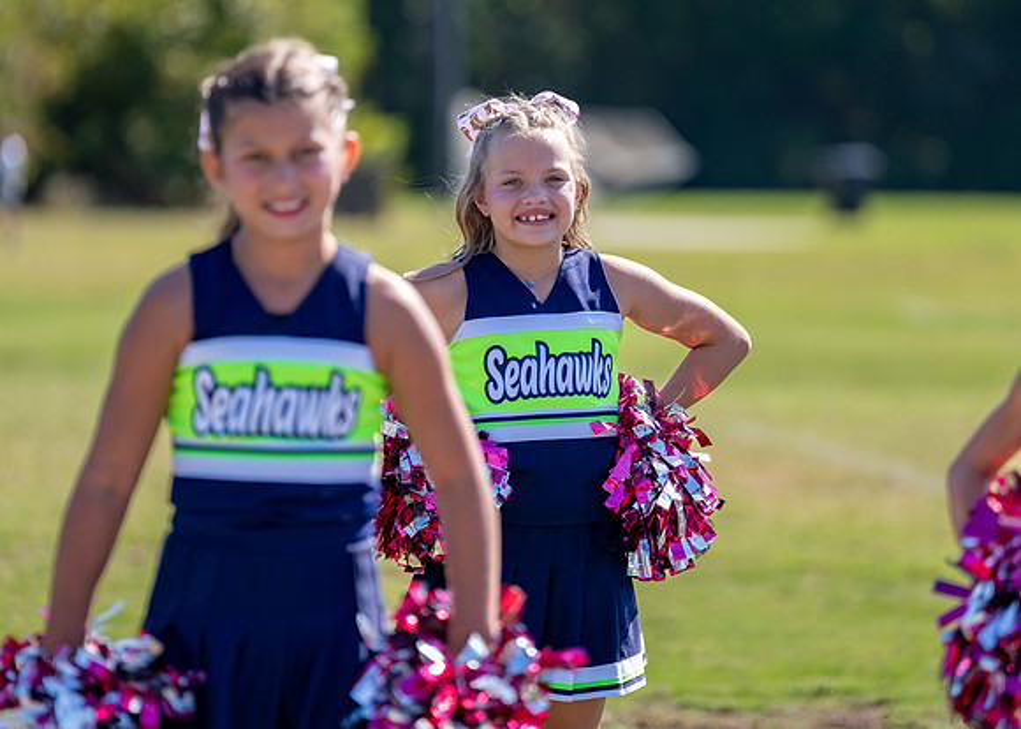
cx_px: 532
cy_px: 276
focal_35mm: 256
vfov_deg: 5.6
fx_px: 7409
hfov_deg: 7.9
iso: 200
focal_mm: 191
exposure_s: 1/2000
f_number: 2.8
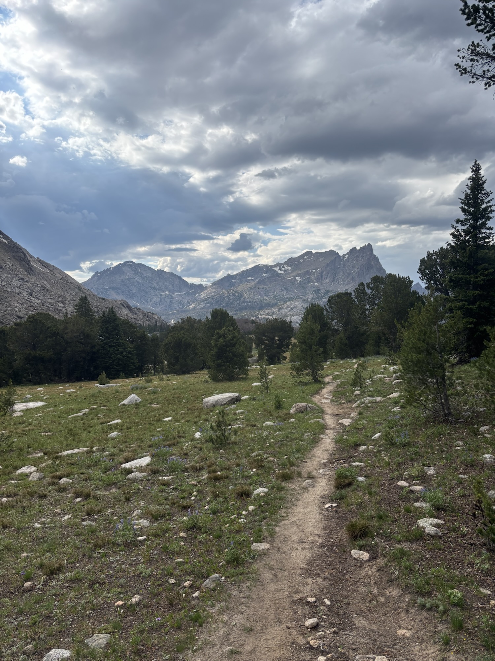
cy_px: 330
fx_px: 496
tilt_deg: -1.1
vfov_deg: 67.3
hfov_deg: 53.1
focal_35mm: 26
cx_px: 248
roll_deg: -1.0
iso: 50
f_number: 1.6
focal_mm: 5.96
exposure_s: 1/3413
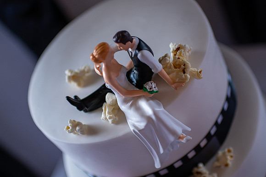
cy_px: 88
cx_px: 133
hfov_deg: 40.0
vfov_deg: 27.2
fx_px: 366
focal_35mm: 49
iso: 125
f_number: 1.8
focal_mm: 35
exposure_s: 1/400
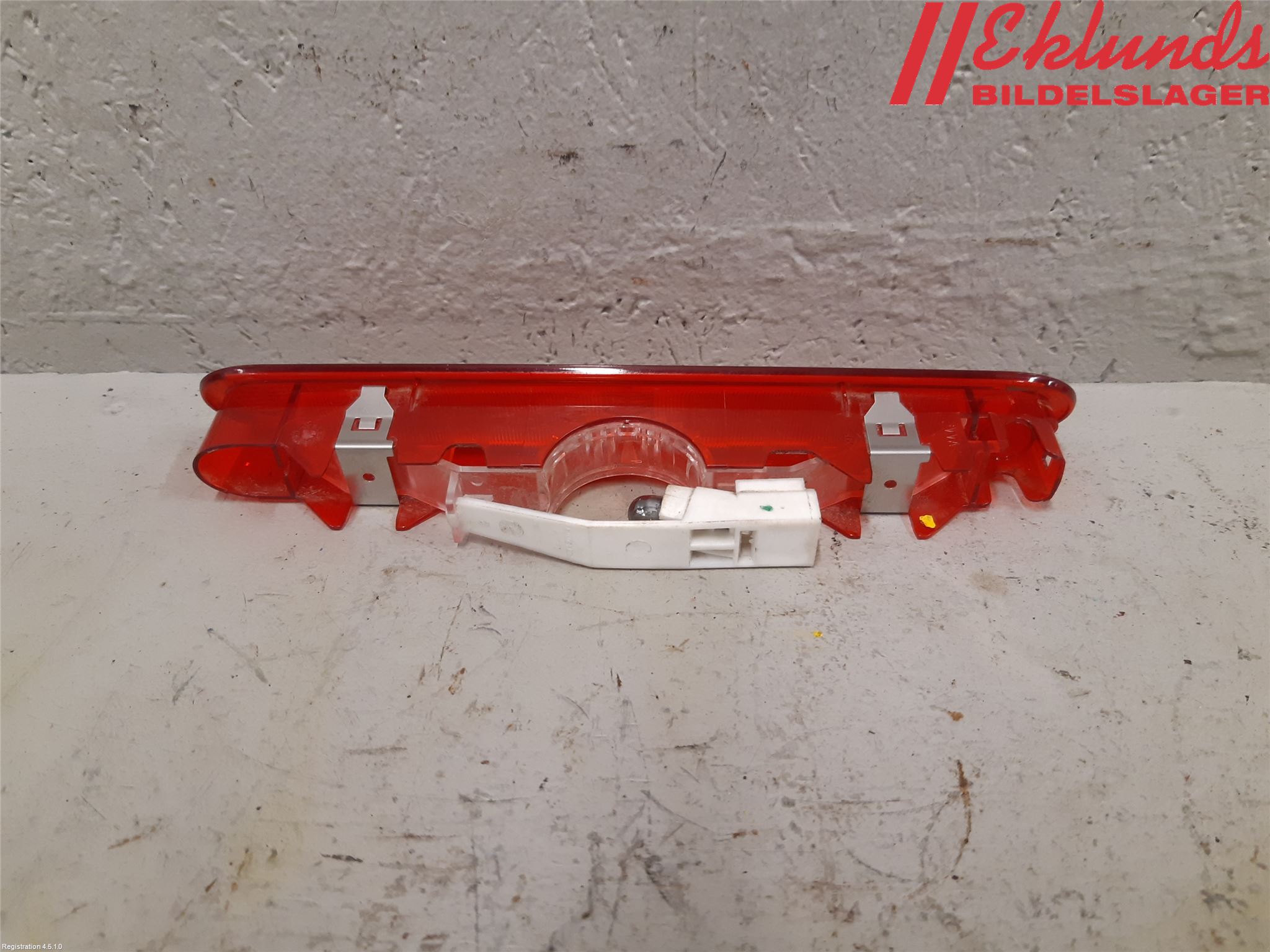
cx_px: 635
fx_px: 954
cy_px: 476
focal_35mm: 26
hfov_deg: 67.3
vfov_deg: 53.1
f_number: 1.7
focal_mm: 3.93
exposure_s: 1/50
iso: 160
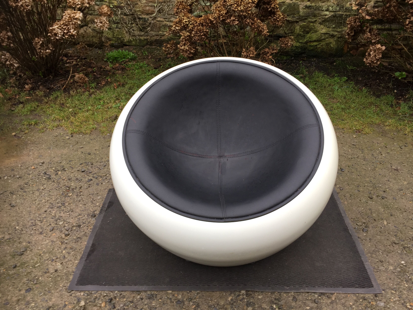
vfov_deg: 48.2
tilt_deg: -32.5
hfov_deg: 61.7
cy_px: 155
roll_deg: -0.6
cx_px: 206
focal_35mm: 29
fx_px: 346
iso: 32
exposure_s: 1/50
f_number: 2.2
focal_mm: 4.15
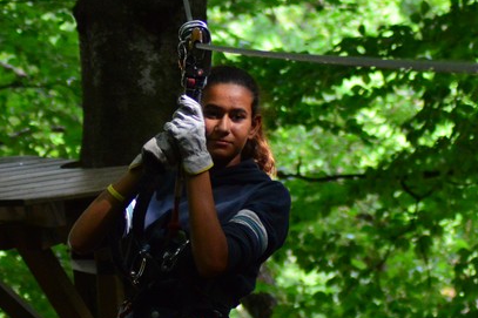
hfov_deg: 7.8
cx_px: 225
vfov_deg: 5.2
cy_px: 150
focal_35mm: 264
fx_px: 3504
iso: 1600
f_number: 4
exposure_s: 1/1000
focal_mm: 70
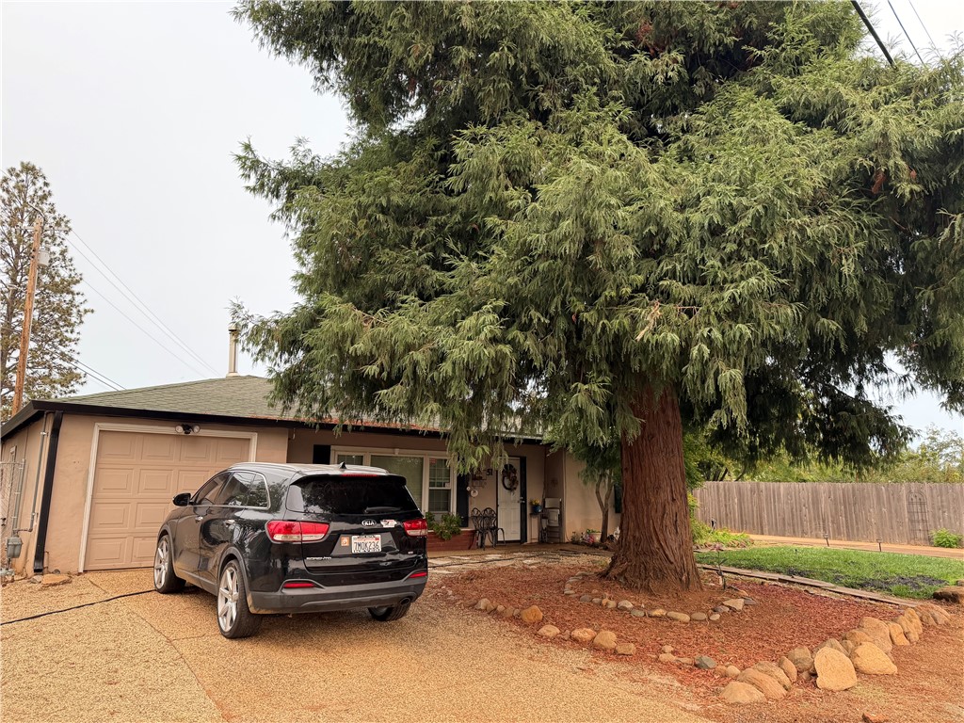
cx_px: 482
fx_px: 668
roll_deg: +0.1
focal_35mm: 24
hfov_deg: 71.6
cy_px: 362
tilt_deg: +10.8
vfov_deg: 56.8
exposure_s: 1/1192
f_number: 1.78
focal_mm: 6.76
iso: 100
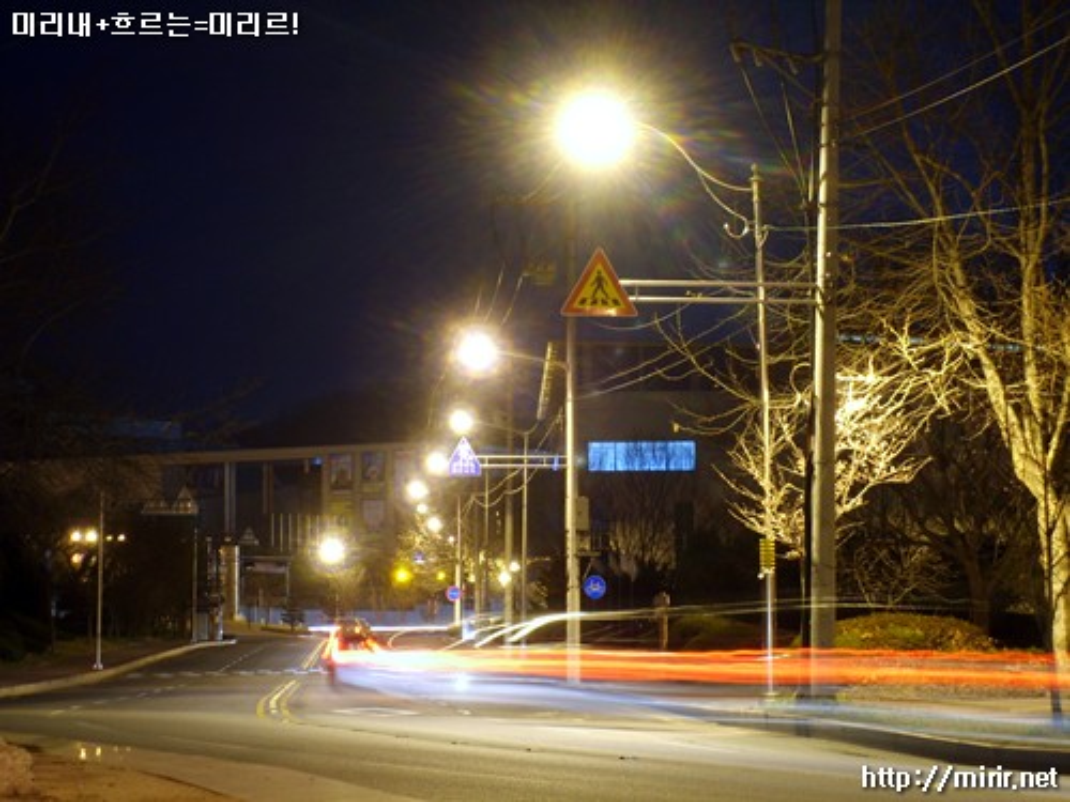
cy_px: 401
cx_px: 535
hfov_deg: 18.7
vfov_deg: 14.1
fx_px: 3246
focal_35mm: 105
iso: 50
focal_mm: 17.4
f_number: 4.9
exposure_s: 8
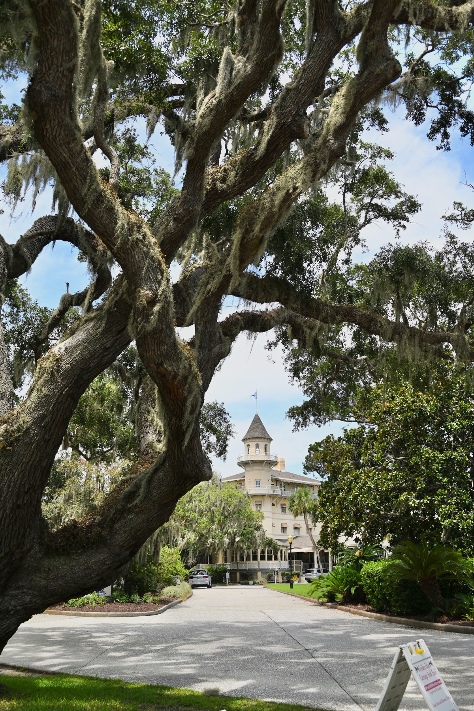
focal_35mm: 34
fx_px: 671
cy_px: 356
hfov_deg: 38.9
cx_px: 237
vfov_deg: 55.8
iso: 100
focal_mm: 34
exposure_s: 1/125
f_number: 5.6
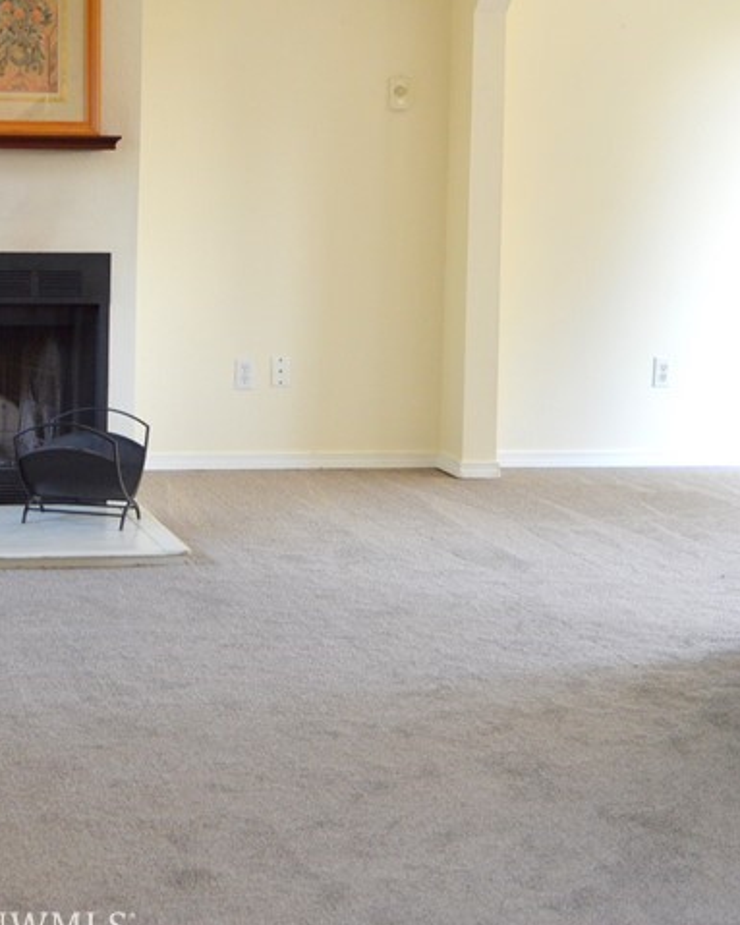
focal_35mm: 83
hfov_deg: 18.1
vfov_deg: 22.9
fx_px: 2273
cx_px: 28
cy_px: 294
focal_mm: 26
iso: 640
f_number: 4
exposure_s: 1/60
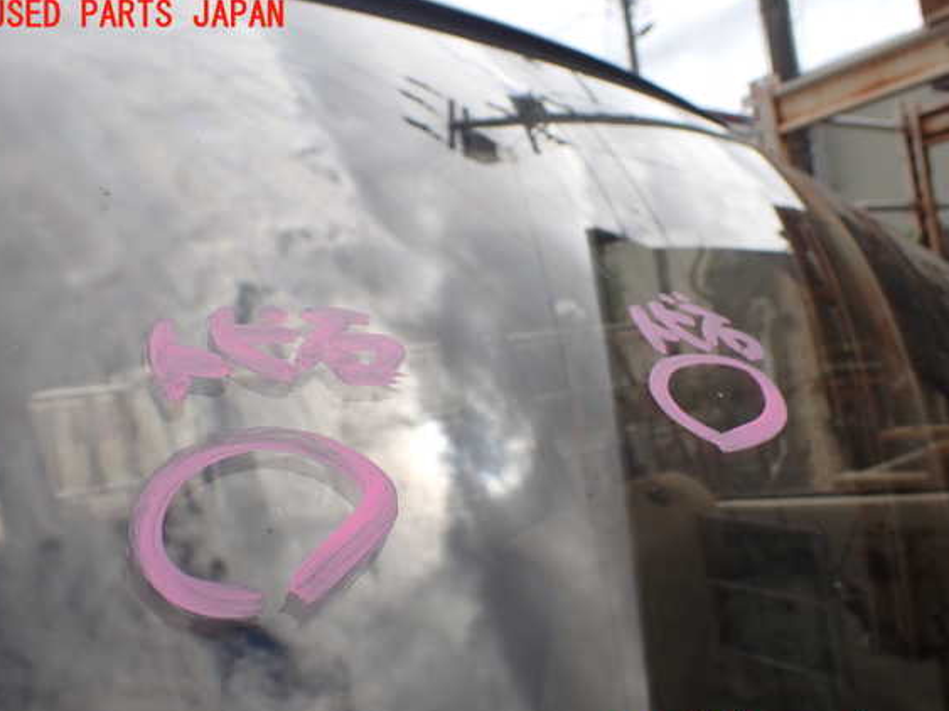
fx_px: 877
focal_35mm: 32
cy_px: 374
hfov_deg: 56.8
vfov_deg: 44.1
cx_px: 484
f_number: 9
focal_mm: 5.4
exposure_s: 1/160
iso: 100
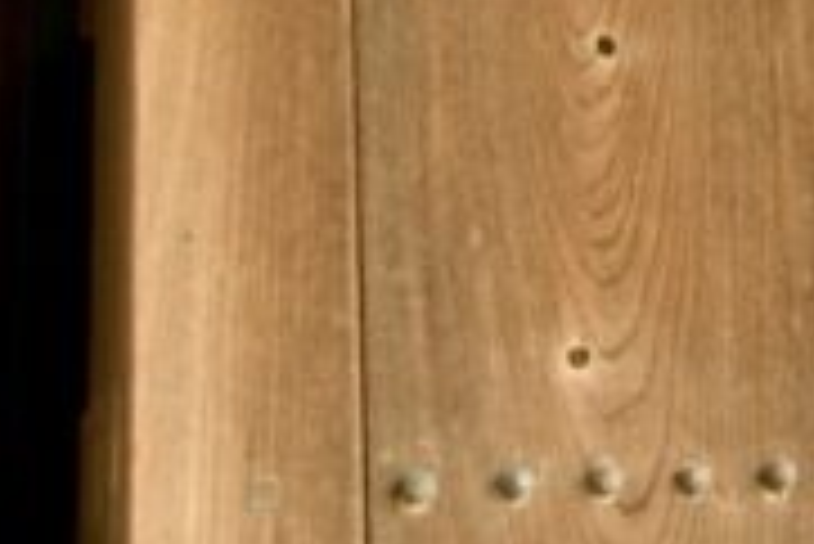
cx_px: 1034
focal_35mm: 115
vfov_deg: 11.7
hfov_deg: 16.8
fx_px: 2610
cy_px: -58
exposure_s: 1/30
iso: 250
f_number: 5
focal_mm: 29
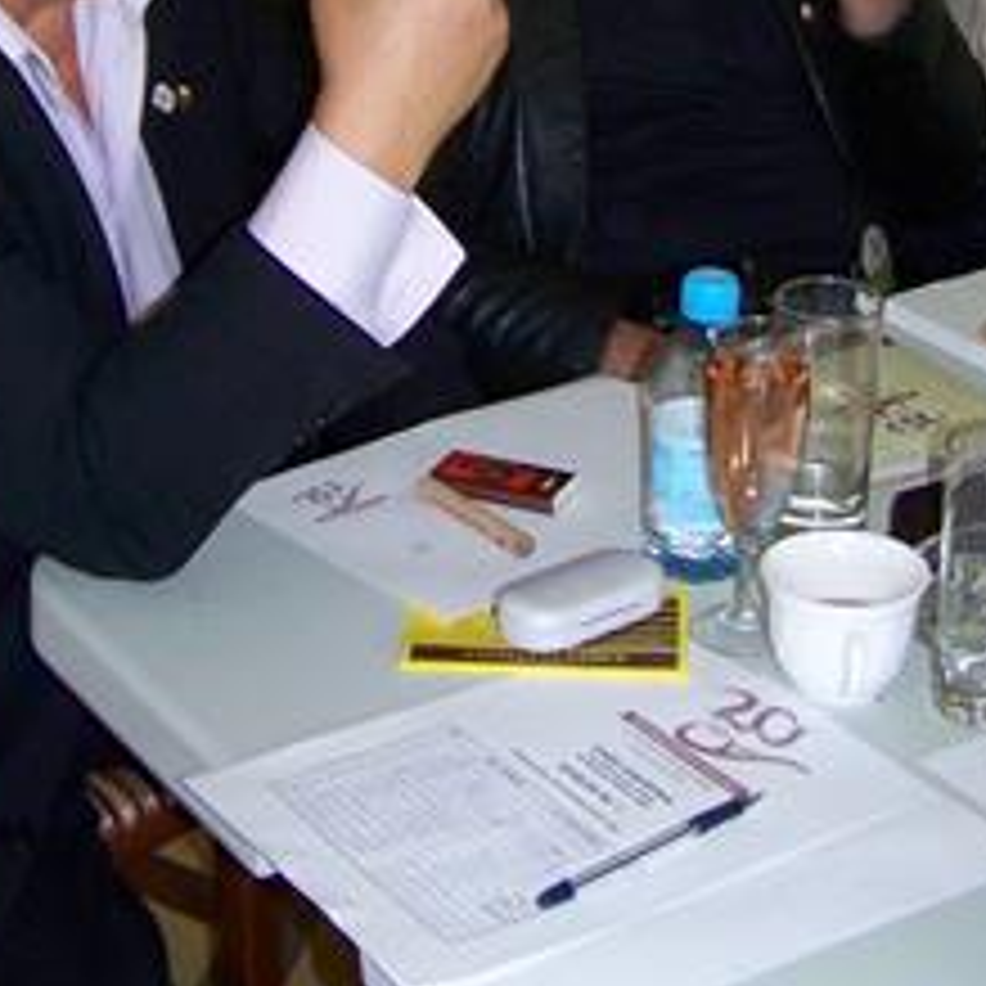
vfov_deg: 19.3
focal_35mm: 87
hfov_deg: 19.9
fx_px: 2804
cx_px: 513
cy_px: -32
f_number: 2.8
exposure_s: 1/30
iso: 200
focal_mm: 5.85
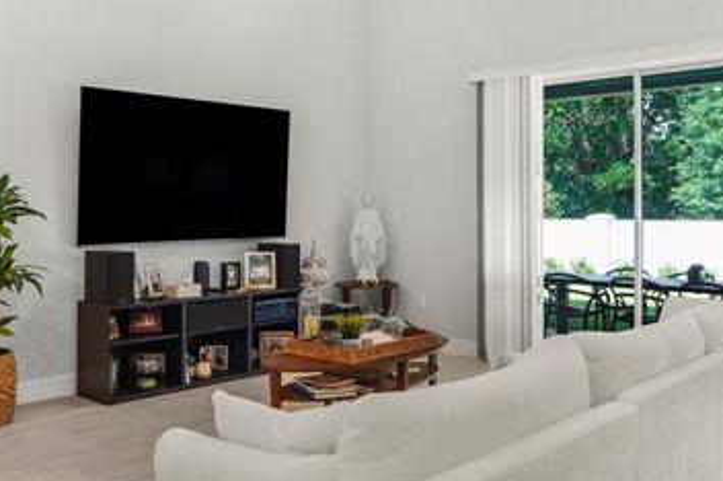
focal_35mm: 36
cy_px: 196
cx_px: 344
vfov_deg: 36.7
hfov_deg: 53.2
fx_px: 722
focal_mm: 12
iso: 640
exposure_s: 1/60
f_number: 2.8
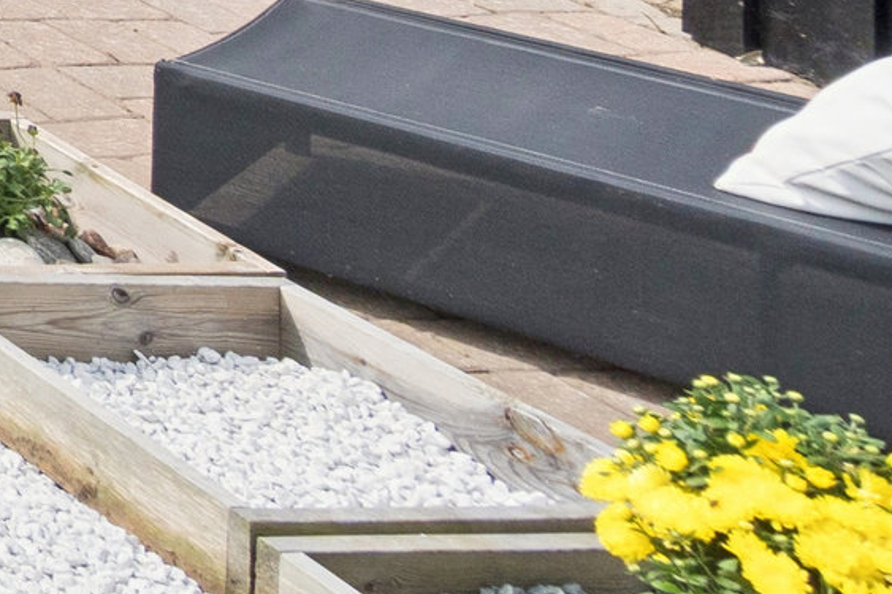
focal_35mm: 80
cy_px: -754
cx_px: -1473
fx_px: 1982
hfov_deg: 13.4
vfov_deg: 13.4
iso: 200
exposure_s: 1/400
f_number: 8
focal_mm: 10
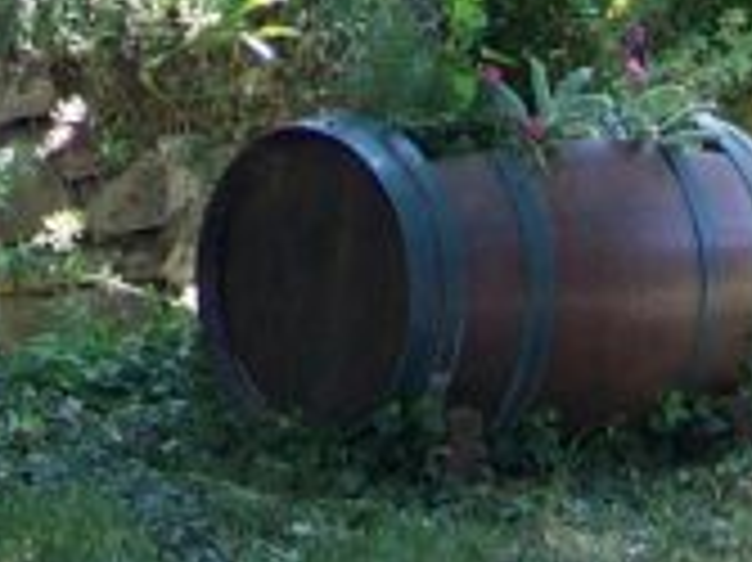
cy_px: -940
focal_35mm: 233
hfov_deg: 8.5
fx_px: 5058
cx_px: 86
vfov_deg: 6.0
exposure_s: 1/60
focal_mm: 6.3
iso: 64
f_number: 2.8
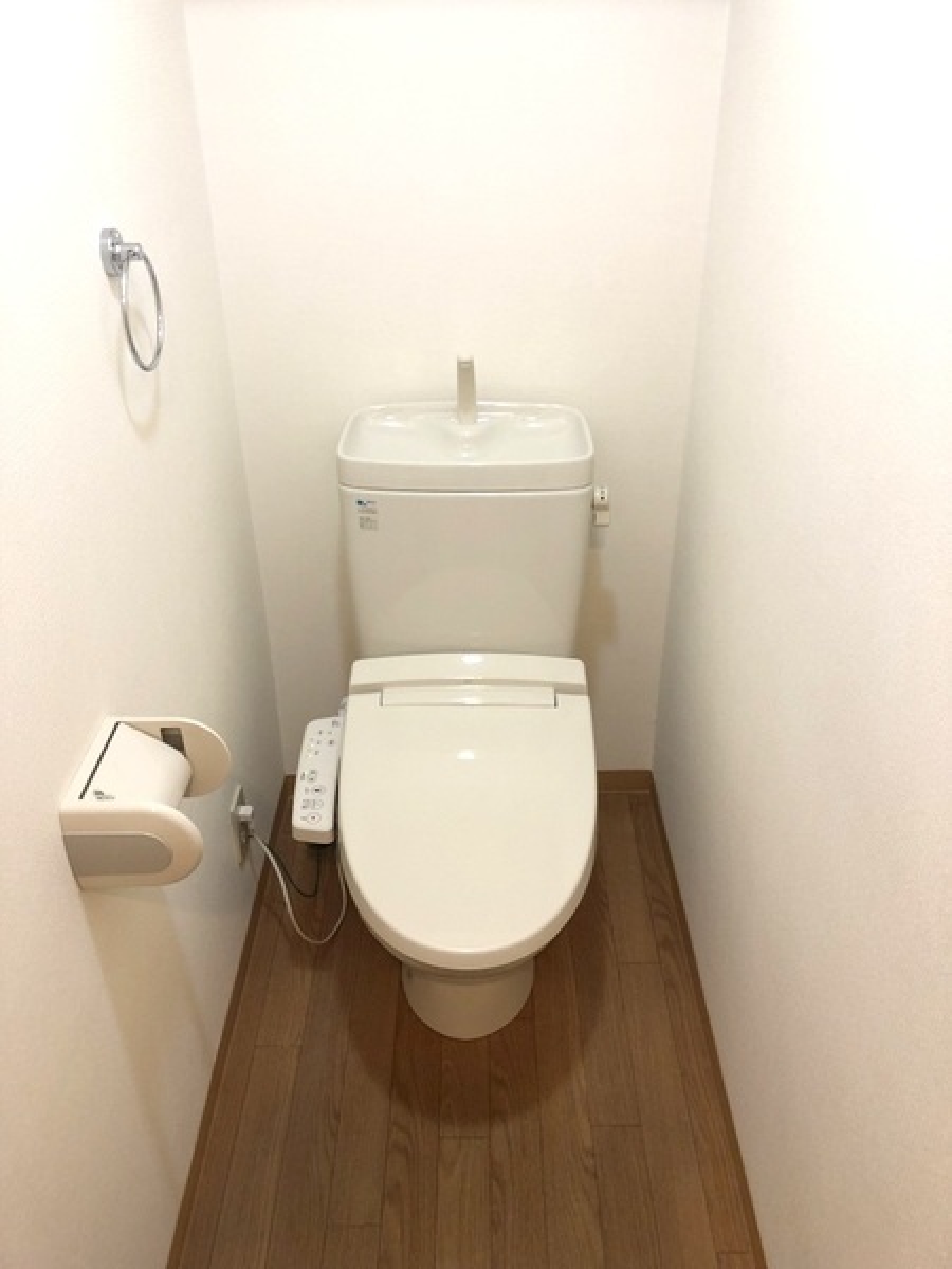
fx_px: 1027
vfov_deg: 63.4
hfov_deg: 49.7
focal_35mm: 28
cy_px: 634
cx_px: 476
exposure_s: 1/15
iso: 40
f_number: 1.8
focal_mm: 3.99
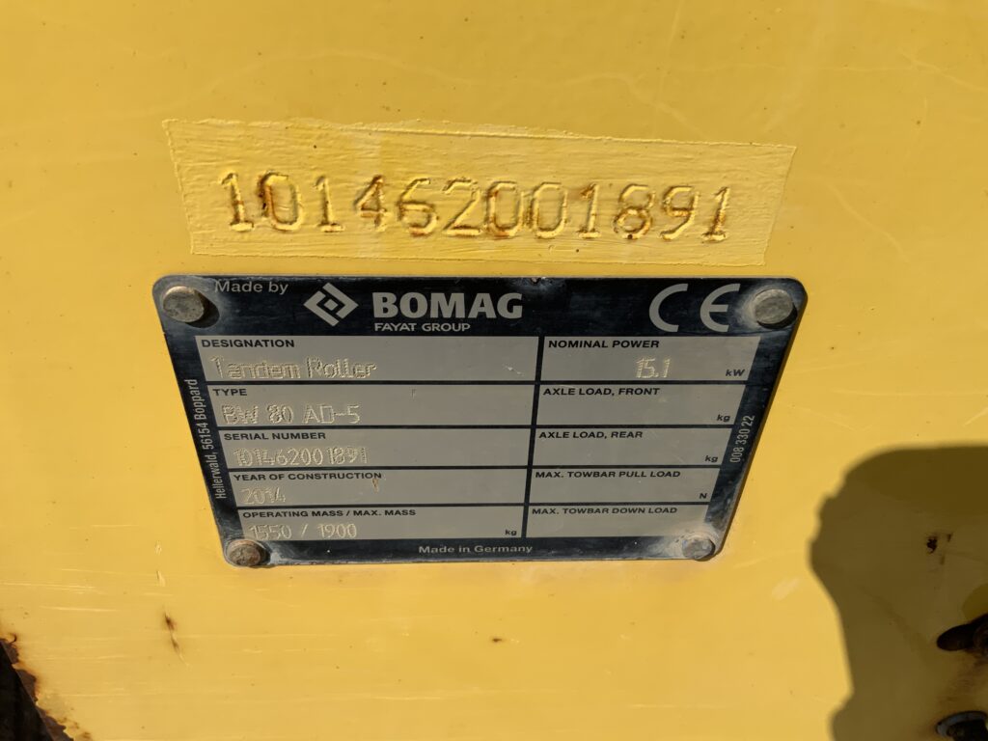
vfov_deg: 48.2
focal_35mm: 29
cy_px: 370
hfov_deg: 61.7
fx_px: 828
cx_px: 494
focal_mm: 3
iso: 20
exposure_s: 1/3534
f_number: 1.8
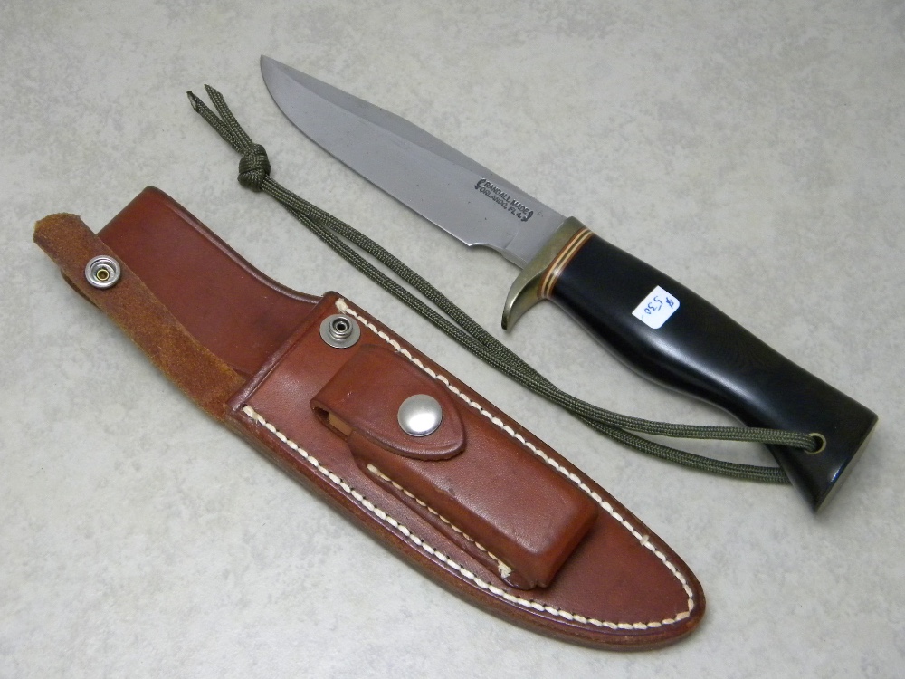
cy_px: 340
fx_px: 1464
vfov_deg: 26.1
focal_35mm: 56
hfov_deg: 34.3
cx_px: 452
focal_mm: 10.1
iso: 400
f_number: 4.1
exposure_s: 1/31.8
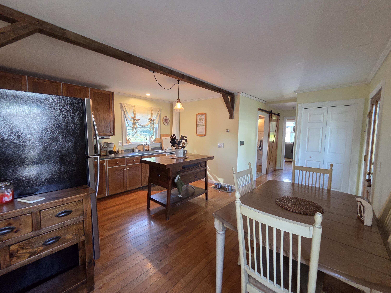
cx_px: 196
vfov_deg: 89.9
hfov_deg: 106.2
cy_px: 146
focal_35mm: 13
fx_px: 147
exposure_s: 1/60
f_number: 2.2
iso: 400
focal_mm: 2.2
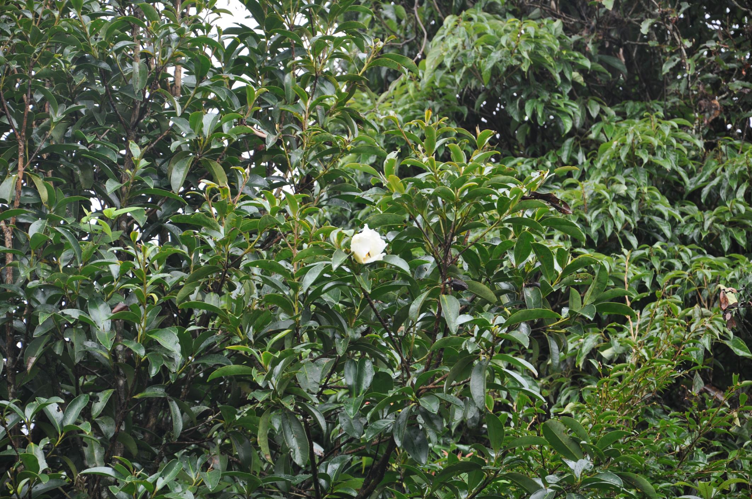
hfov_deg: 13.1
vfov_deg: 8.7
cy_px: 250
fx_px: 3286
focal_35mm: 158
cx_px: 376
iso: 360
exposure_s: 1/125
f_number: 5.6
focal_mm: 105
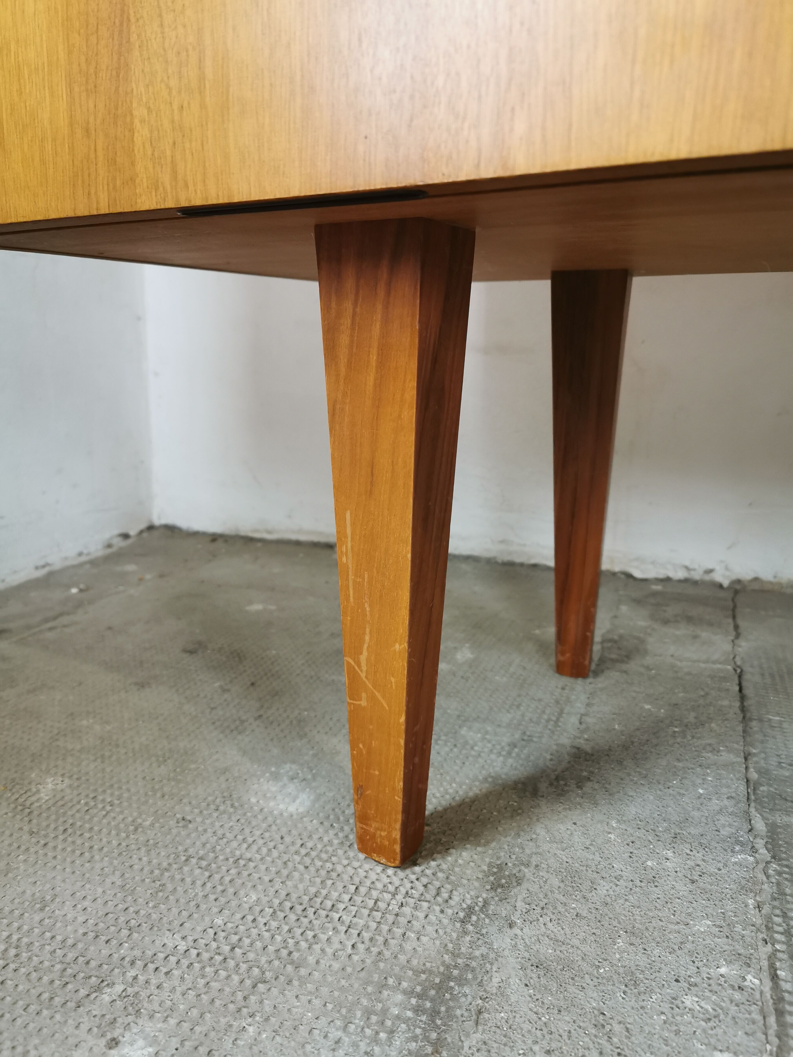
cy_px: 528
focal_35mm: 27
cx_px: 396
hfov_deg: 51.4
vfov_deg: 65.3
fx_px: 825
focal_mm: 5.56
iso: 400
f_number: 1.6
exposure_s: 1/40
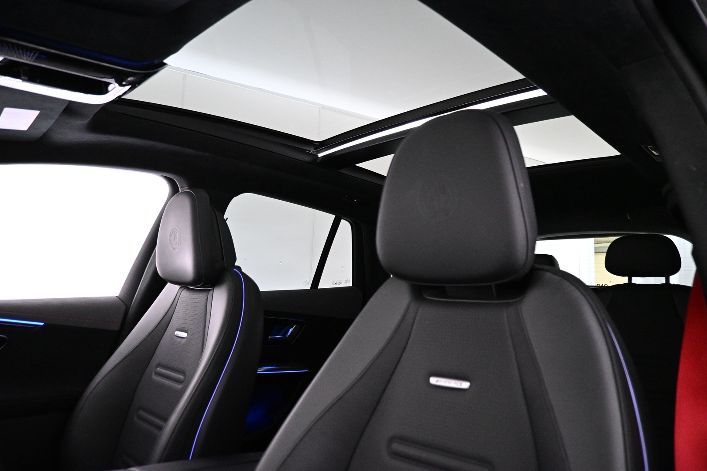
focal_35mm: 24
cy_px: 236
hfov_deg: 73.7
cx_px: 354
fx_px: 471
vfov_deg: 53.1
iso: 4000
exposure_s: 1/50
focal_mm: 16
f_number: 3.5
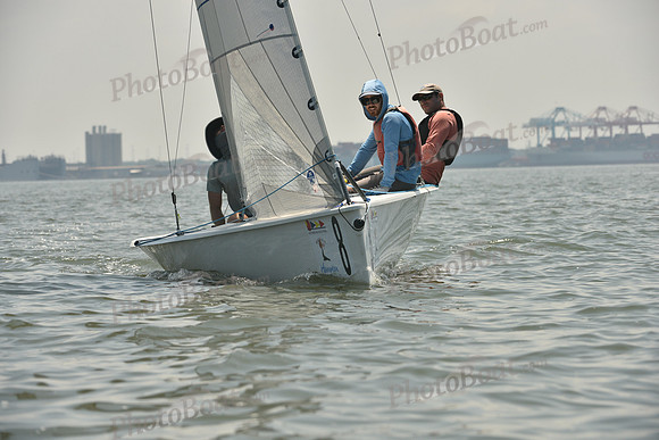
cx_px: 330
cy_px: 220
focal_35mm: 200
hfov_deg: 10.3
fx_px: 3662
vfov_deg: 6.9
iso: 320
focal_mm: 200
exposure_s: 1/1250
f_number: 8
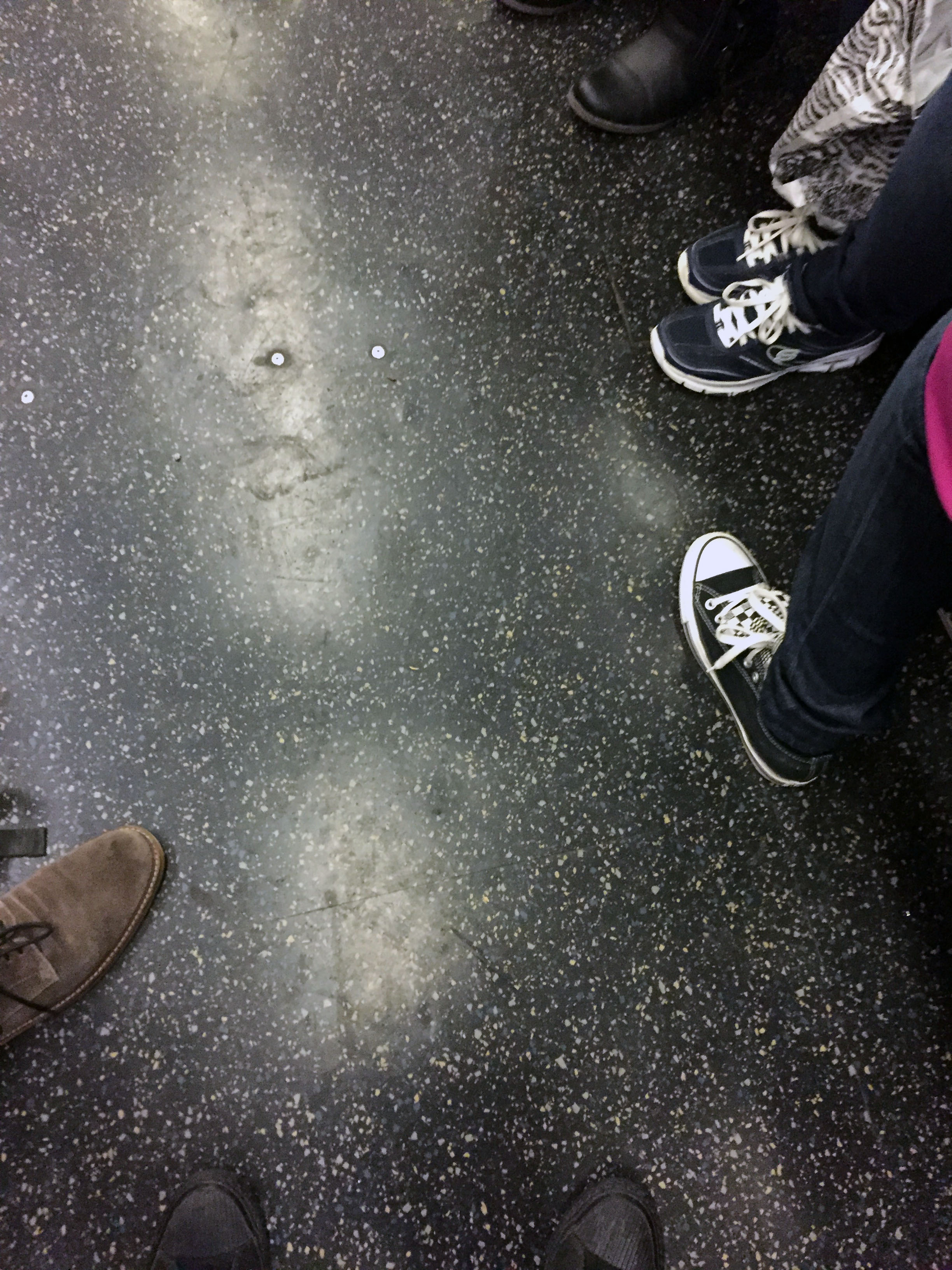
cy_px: 635
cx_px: 476
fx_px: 1063
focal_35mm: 29
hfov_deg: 48.2
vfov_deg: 61.7
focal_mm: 4.15
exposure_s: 1/15
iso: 500
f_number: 2.2
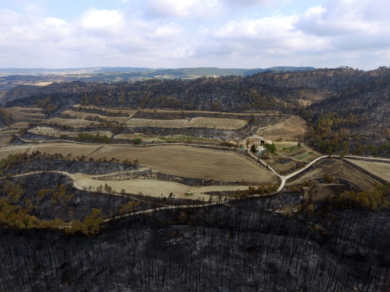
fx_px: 225
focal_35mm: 20
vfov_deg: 66.0
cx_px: 195
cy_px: 146
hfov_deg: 81.7
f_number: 2.8
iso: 100
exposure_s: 1/475
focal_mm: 3.61
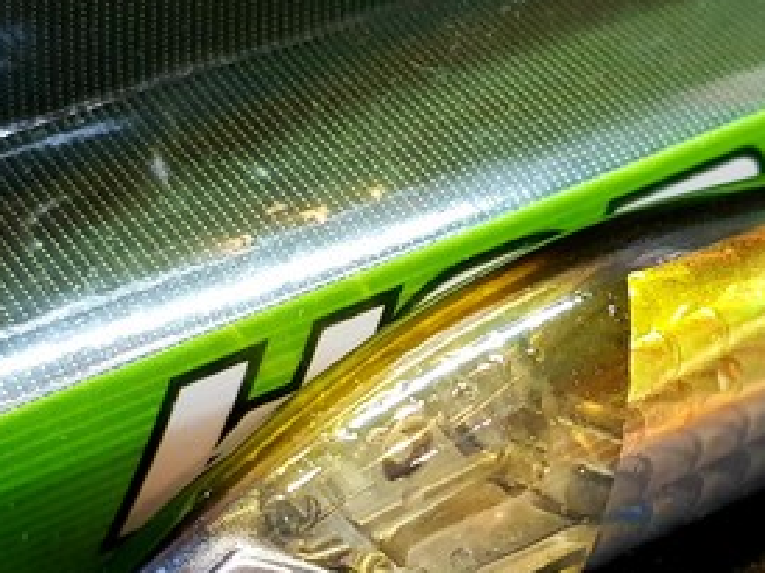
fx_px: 1678
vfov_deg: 19.3
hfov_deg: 25.6
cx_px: 461
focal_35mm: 76
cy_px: 358
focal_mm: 4.2
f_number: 1.7
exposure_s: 1/12
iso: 200
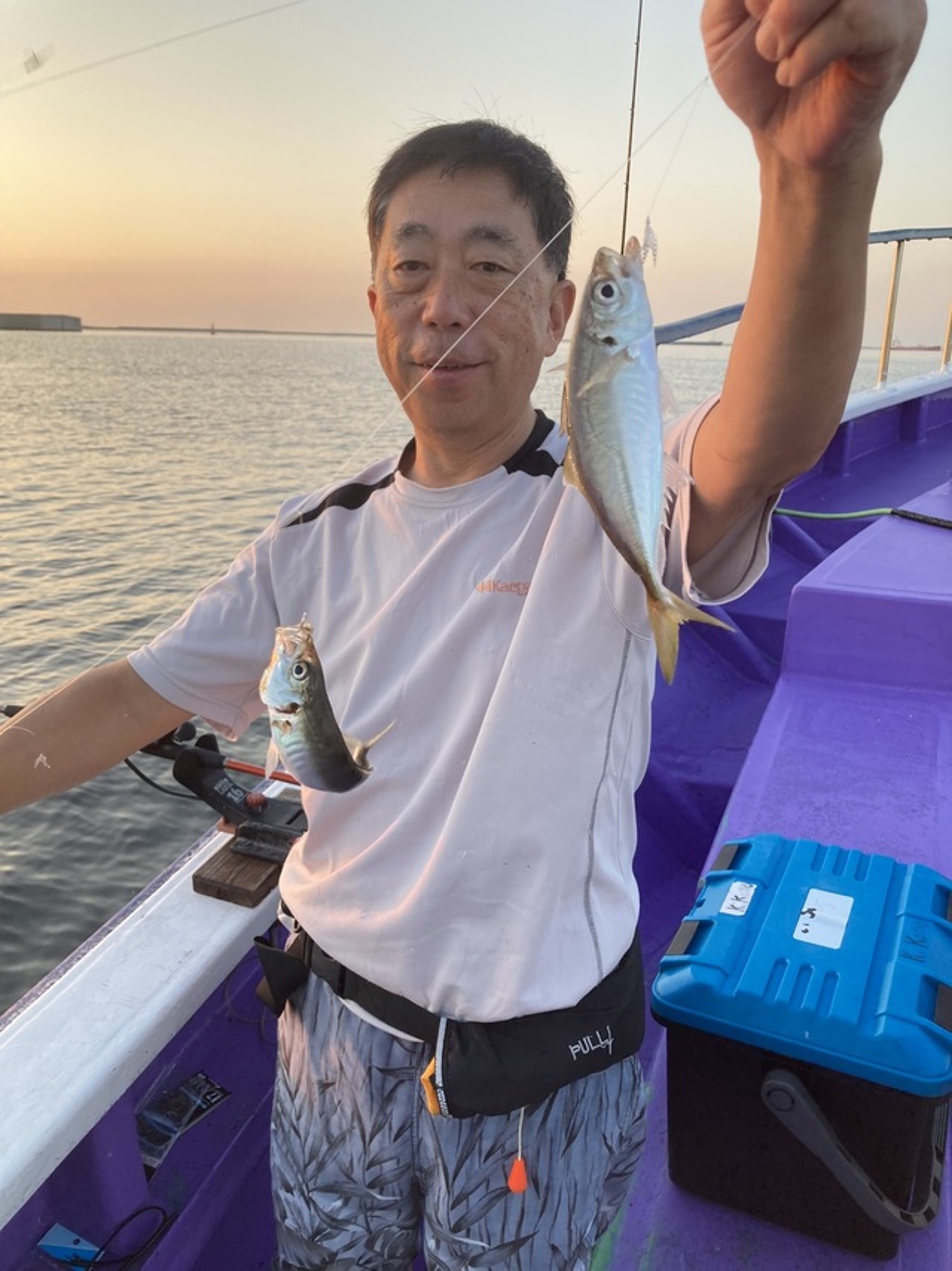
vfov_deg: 63.5
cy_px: 636
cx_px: 476
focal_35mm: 28
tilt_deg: -14.3
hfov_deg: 49.7
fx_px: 1027
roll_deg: -2.9
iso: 25
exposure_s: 1/121
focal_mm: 3.99
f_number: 1.8
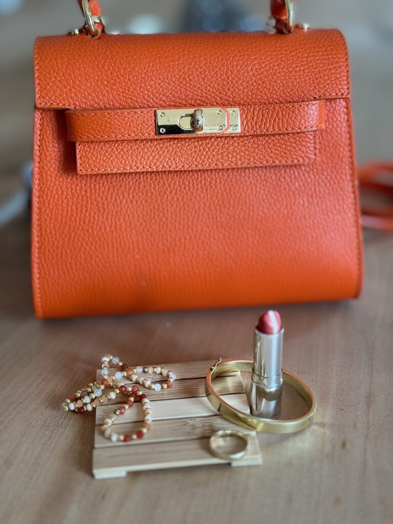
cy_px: 262
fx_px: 727
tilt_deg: -28.0
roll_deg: +0.7
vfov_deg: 39.7
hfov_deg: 30.3
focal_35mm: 48
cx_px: 196
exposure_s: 1/60
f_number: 1.78
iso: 200
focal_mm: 6.76
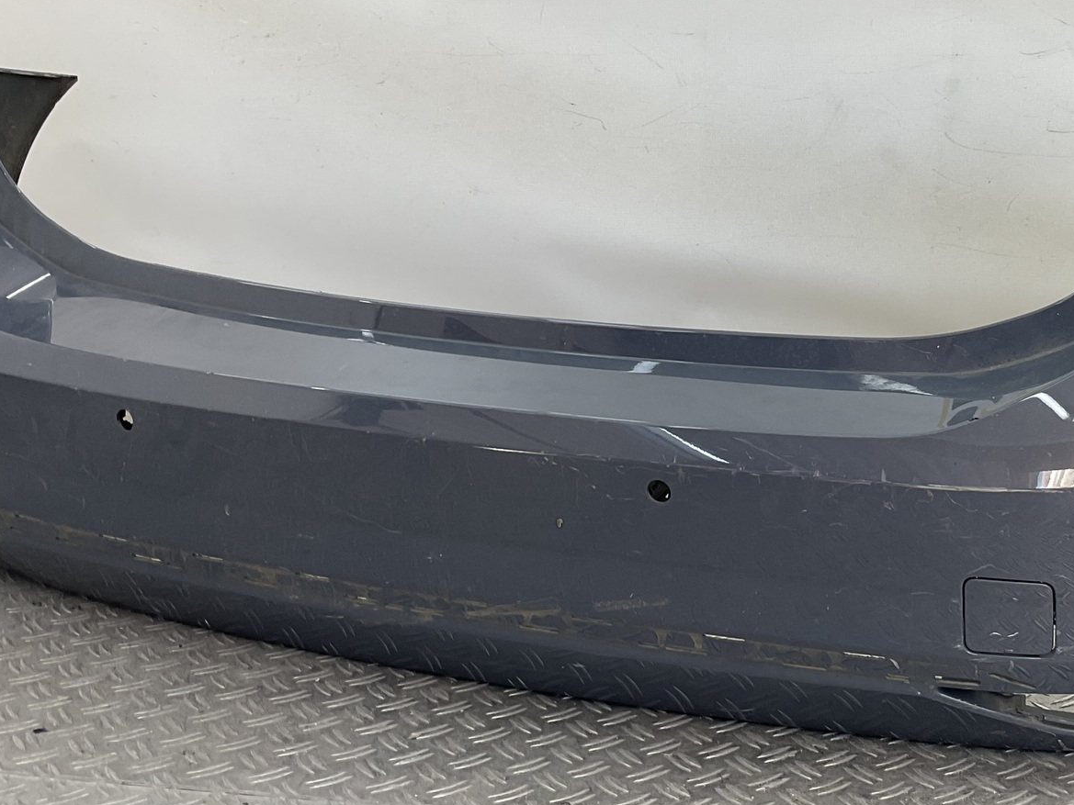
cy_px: 262
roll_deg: -2.6
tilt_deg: -7.9
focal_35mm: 50
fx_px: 1551
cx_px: 835
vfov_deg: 28.9
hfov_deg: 37.0
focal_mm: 3
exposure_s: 1/128
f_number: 1.8
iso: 16
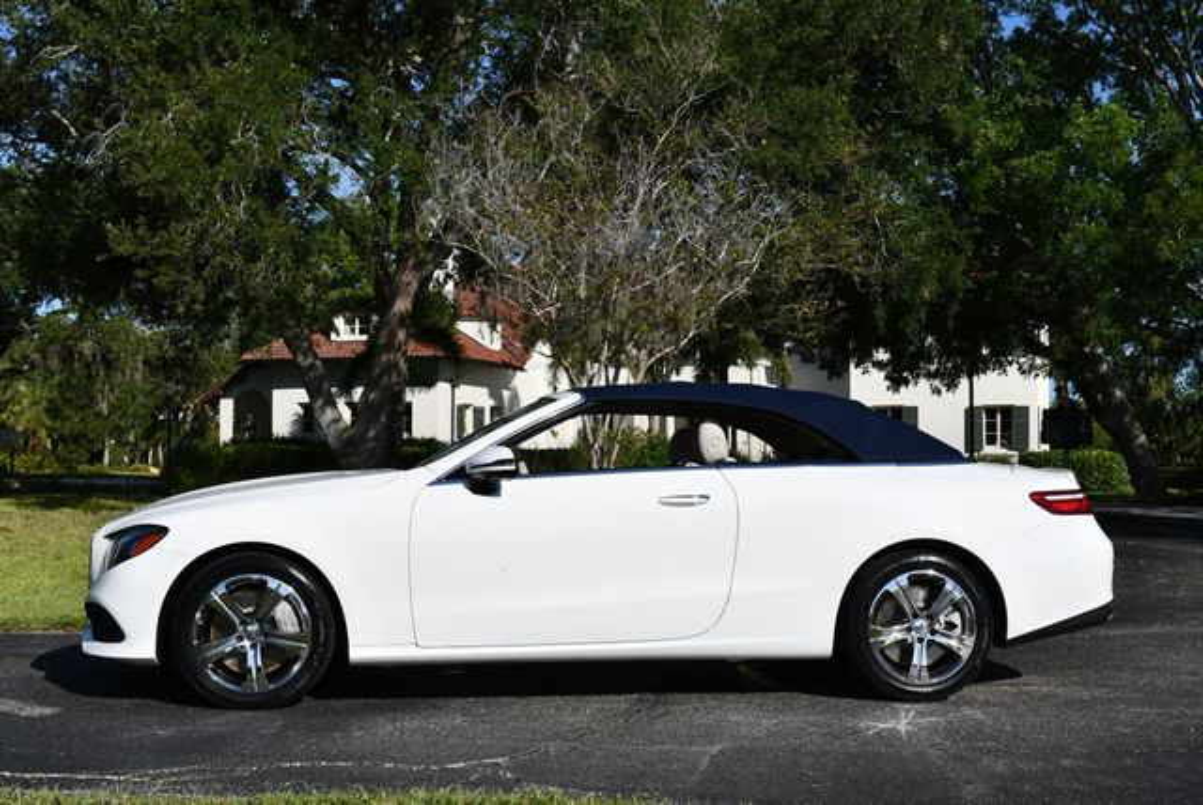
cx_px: 602
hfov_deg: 44.5
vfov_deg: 30.6
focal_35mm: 44
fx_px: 1472
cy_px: 402
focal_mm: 22
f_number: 9
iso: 100
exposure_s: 1/320
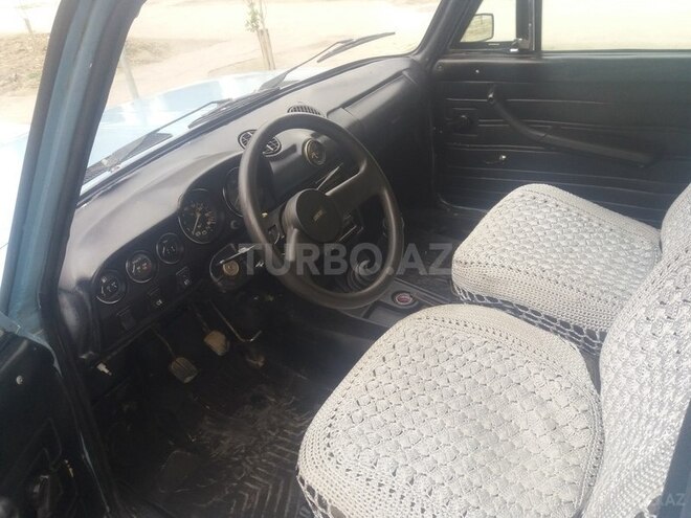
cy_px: 259
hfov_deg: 63.4
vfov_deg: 49.7
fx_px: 559
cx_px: 346
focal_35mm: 28
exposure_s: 1/100
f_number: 1.9
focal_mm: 3.7
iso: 100
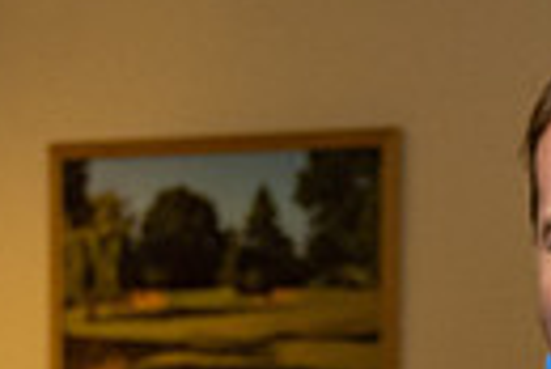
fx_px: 4244
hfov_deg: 7.4
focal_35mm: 277
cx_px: 527
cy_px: 679
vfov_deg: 4.9
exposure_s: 1/50
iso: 400
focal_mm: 36
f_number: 5.6
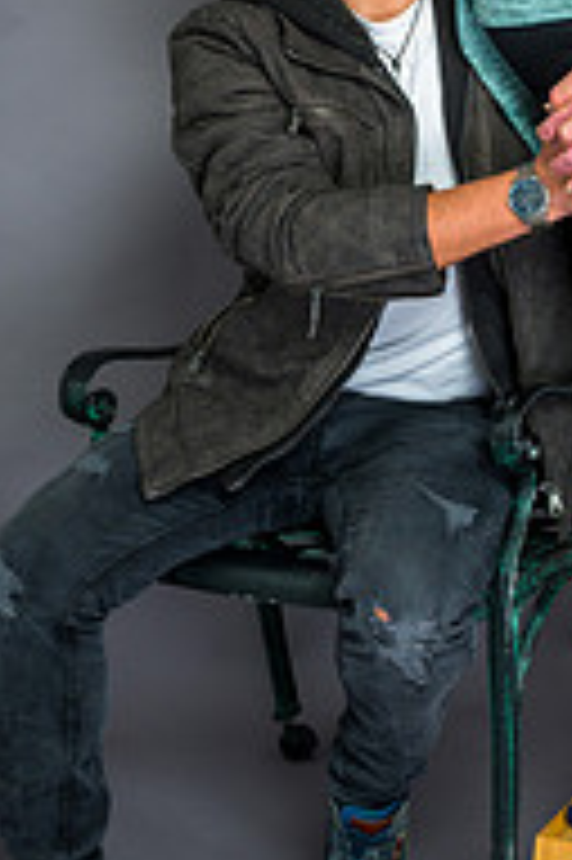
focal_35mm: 85
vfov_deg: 23.7
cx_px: 453
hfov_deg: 15.9
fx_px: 2029
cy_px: 230
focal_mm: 36
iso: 200
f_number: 5.6
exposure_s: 1/100
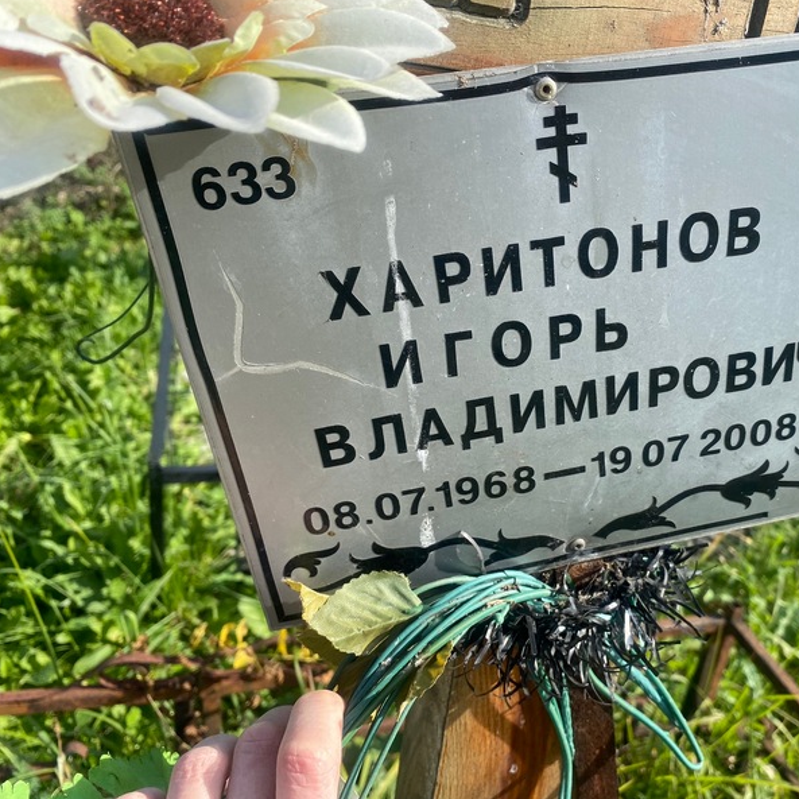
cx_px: 536
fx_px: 810
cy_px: 397
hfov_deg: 51.5
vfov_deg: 52.5
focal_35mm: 31
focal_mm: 4.25
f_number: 1.8
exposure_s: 1/1377
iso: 32
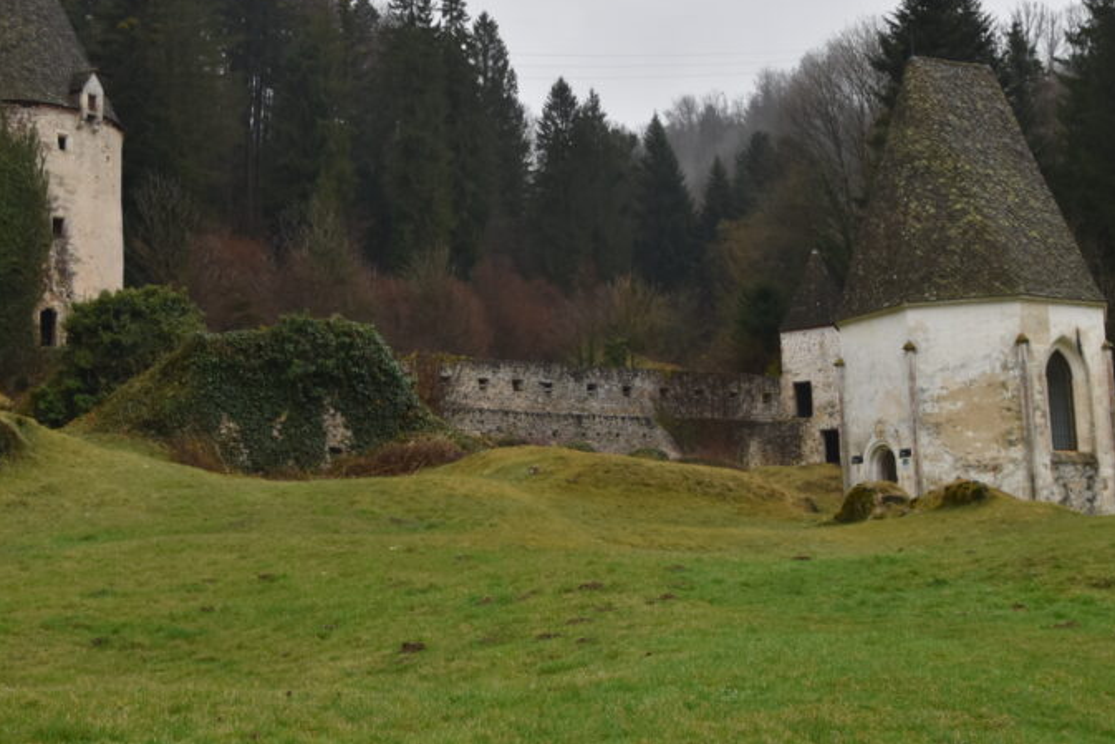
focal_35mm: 71
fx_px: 2192
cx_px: 472
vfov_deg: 19.2
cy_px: 249
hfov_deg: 28.5
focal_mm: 31
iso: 400
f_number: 6.3
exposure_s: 1/160
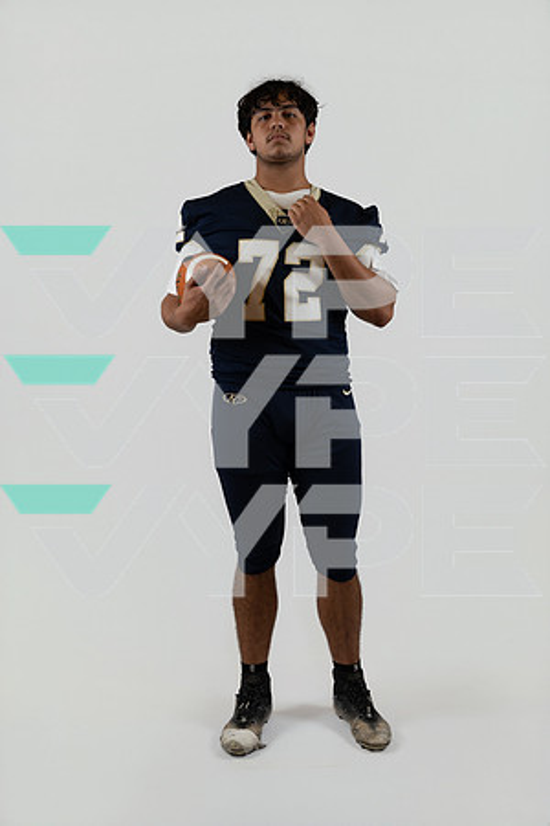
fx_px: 855
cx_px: 275
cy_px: 413
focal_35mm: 37
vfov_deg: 51.5
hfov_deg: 35.7
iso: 250
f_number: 4
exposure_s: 1/125
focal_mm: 37.3
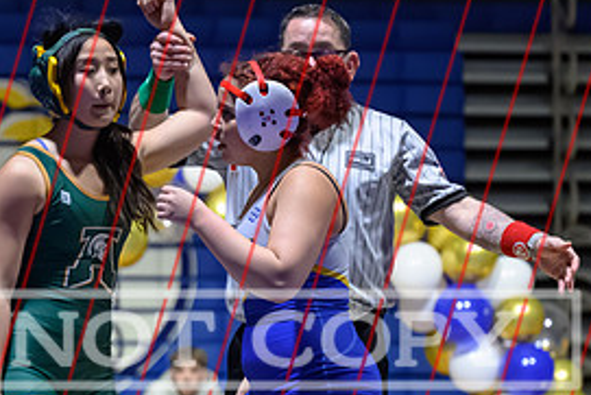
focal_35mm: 190
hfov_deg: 10.8
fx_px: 3121
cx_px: 208
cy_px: 343
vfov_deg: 7.2
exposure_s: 1/640
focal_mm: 74
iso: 6400
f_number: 2.8
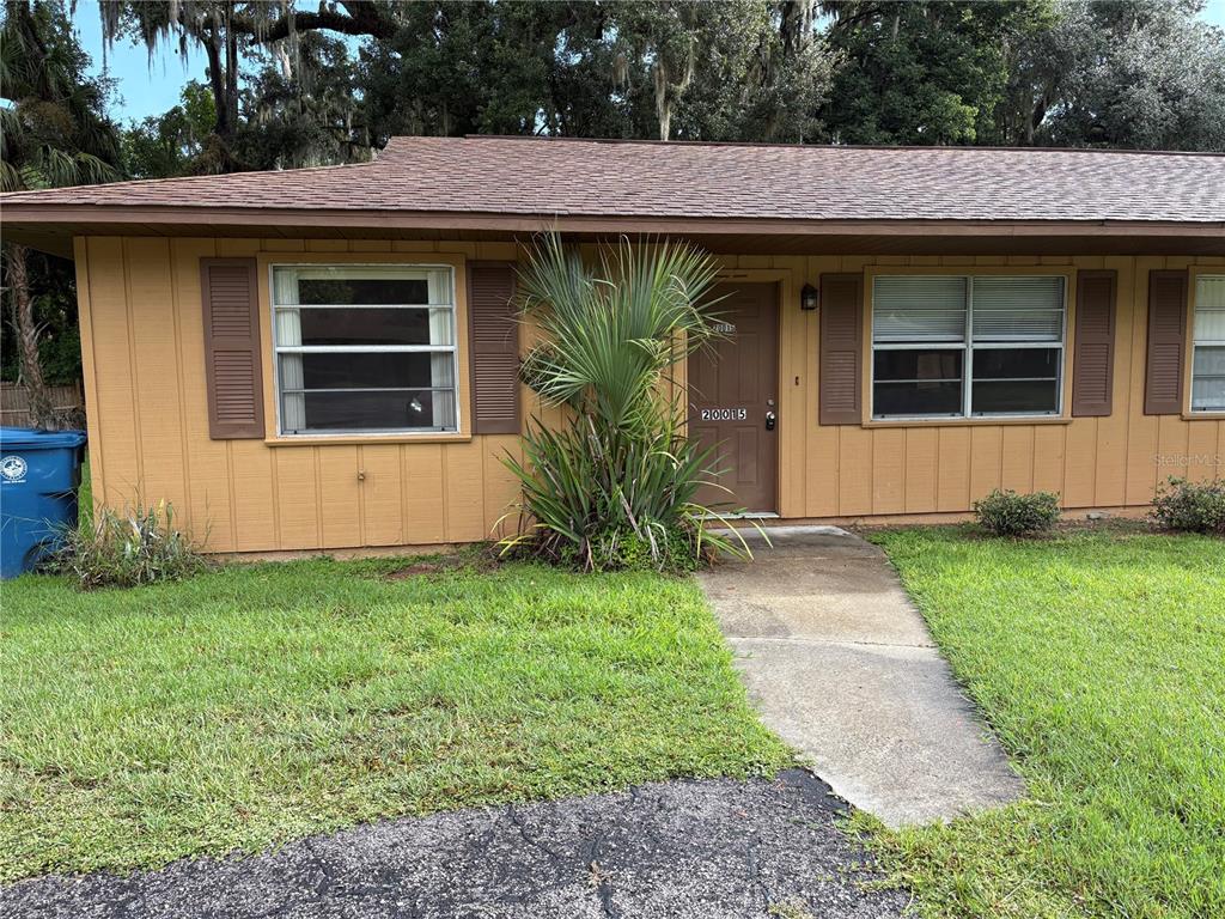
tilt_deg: -4.8
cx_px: 612
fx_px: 920
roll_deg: +1.0
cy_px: 460
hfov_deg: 67.3
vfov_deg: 53.1
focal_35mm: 26
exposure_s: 1/820
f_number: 1.6
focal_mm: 5.96
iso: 64
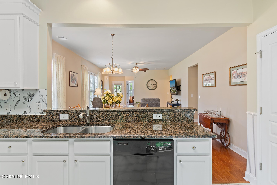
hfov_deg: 86.9
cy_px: 92
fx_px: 146
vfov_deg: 64.6
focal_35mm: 19
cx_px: 138
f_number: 4.8
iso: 100
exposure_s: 1/1.25
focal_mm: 13
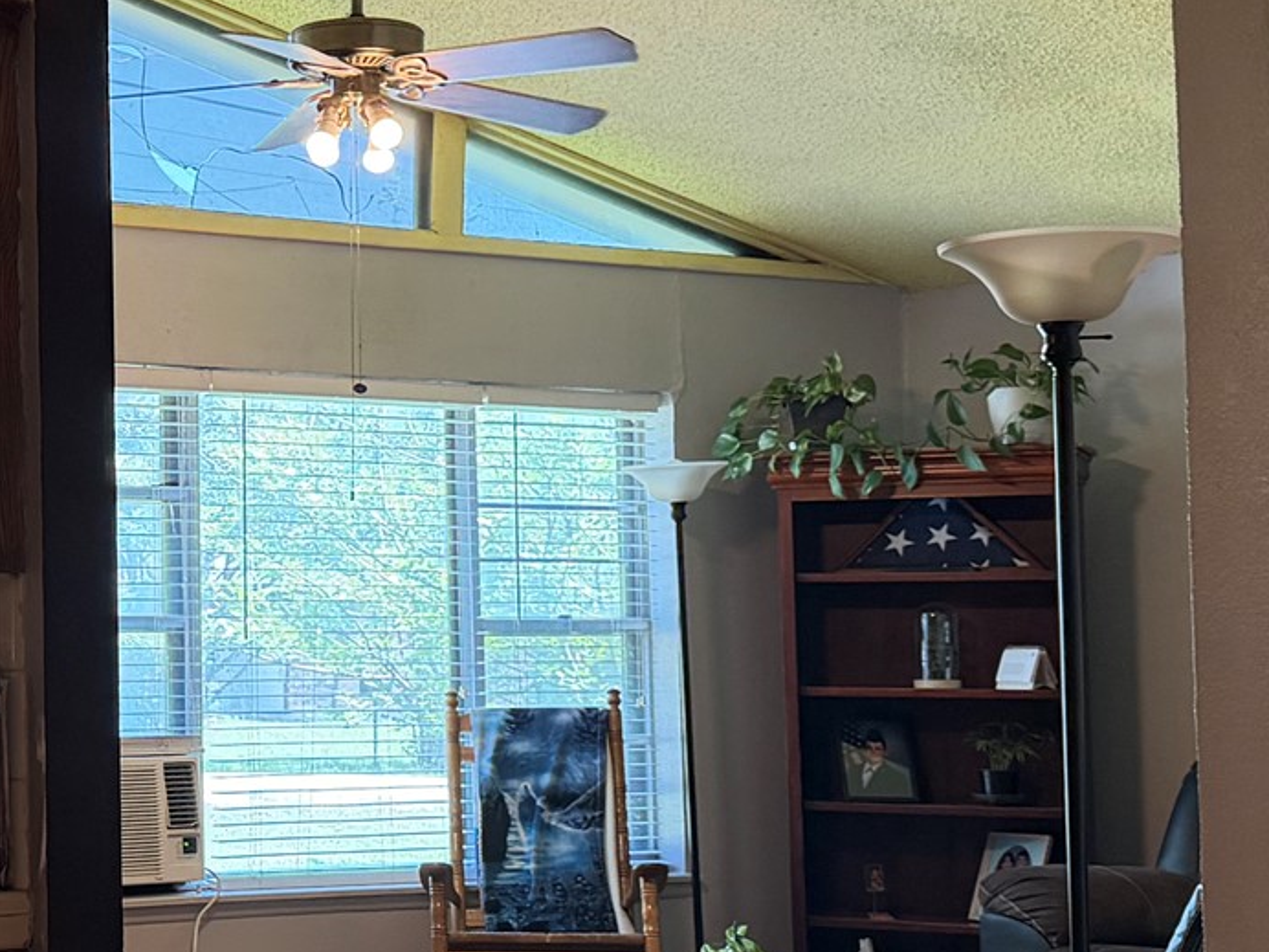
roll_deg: -0.3
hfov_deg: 26.1
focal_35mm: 71
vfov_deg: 20.7
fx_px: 2603
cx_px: 22
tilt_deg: +3.8
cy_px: 466
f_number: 1.78
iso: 320
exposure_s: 1/120
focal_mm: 6.76
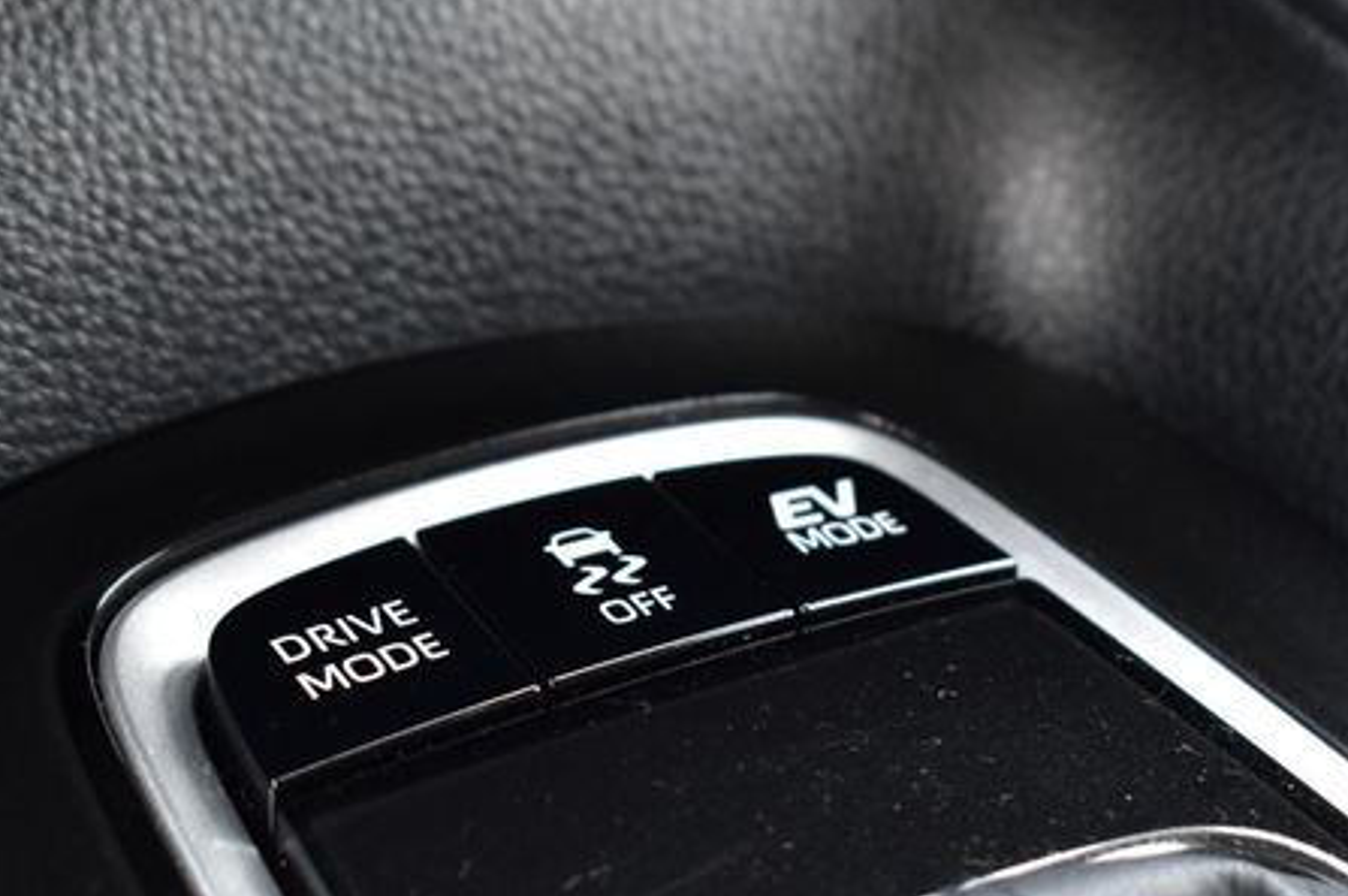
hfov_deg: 23.7
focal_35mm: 86
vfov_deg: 15.8
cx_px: 748
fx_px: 3217
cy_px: 528
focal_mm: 40
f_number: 6.3
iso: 400
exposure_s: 1/20
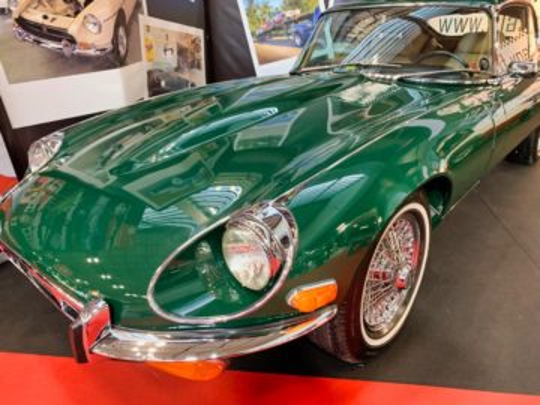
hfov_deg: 67.3
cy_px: 202
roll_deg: +1.6
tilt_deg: -22.8
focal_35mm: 26
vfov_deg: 53.1
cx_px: 270
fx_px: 406
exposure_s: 1/50
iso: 320
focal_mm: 4.25
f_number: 1.8
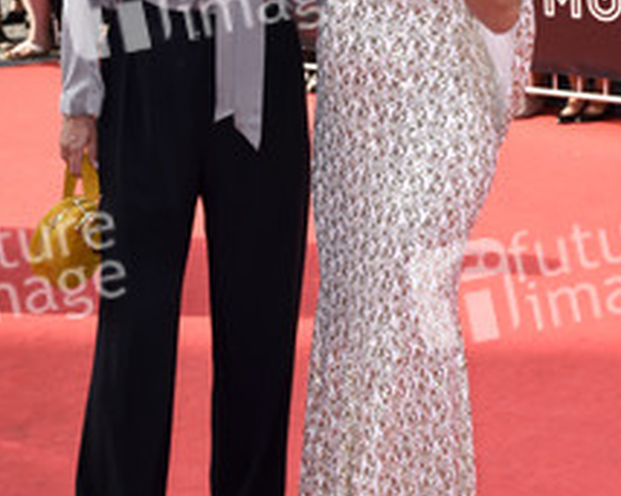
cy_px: 136
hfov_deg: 20.8
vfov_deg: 16.7
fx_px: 1688
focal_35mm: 92
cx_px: 293
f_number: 6.3
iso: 160
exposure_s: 1/160
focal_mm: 35
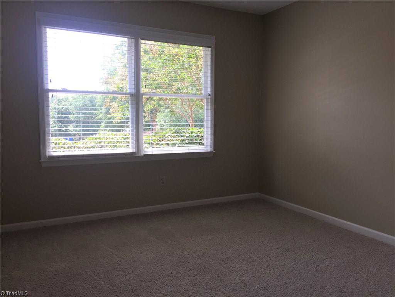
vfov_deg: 48.2
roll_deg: -0.7
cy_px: 148
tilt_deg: -3.1
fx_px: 331
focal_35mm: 29
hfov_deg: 61.7
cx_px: 198
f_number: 2.2
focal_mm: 4.15
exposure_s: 1/138
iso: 32
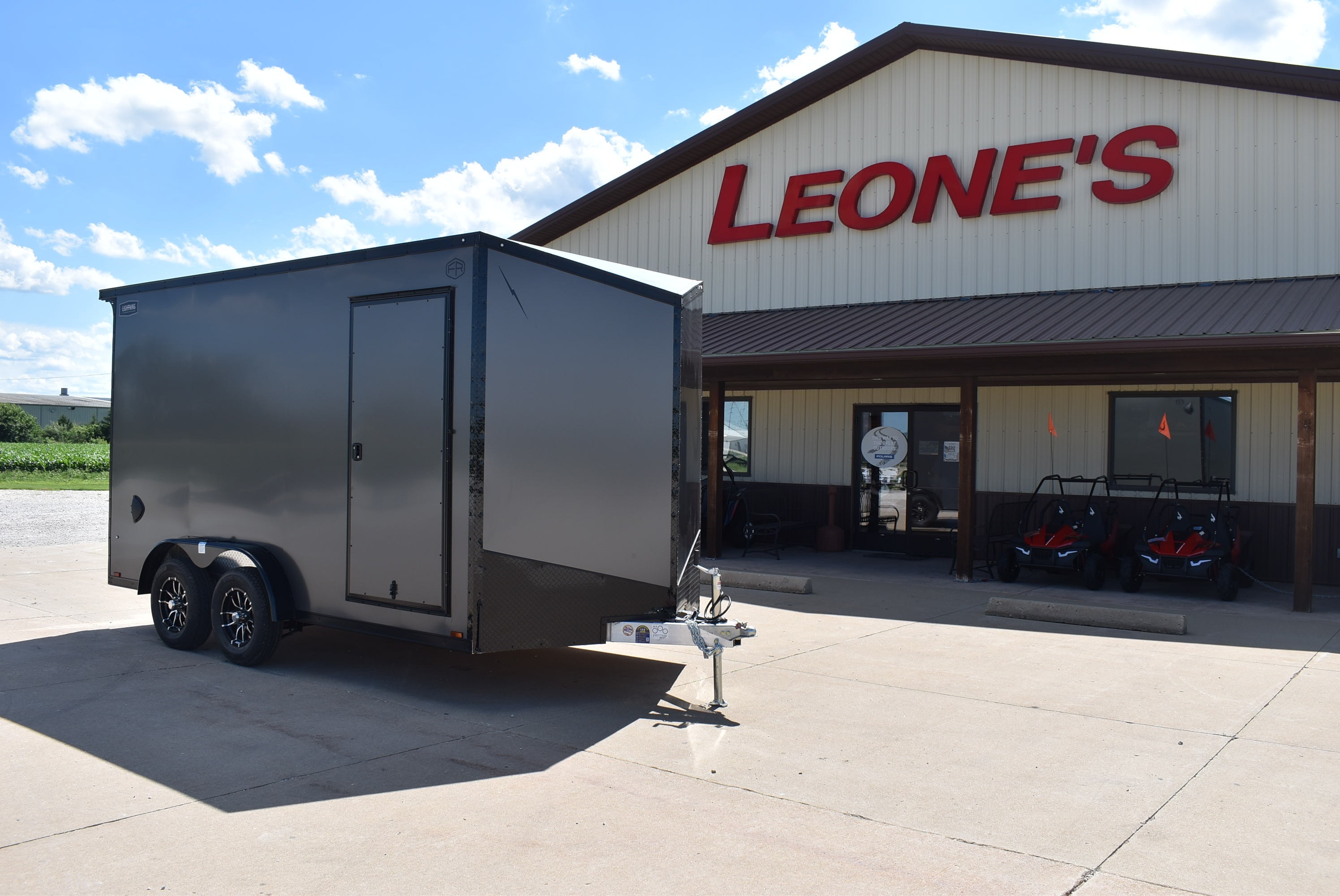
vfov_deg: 43.7
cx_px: 670
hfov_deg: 61.9
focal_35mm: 30
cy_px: 448
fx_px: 1117
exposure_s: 1/250
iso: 100
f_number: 8
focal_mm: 20
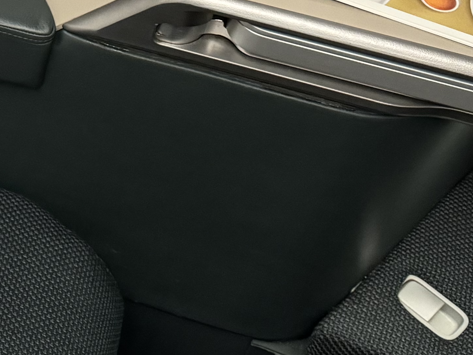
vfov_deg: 15.2
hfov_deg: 18.4
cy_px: -29
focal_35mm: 95
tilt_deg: -46.8
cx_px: -229
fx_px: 1298
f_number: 1.78
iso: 800
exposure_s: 1/47
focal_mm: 6.76
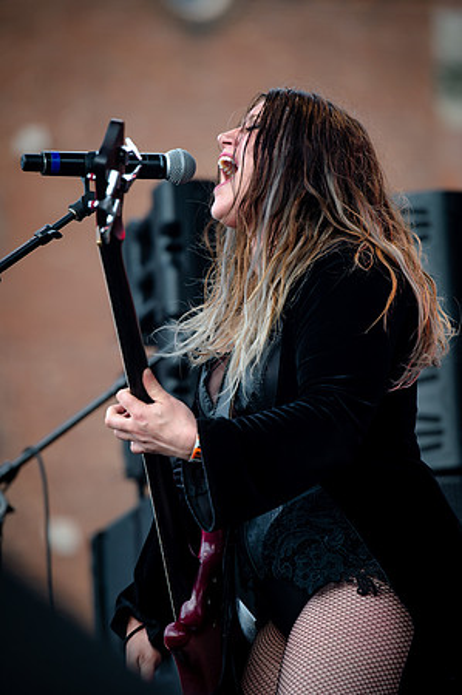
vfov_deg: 10.8
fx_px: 3666
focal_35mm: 190
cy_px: 348
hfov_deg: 7.2
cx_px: 231
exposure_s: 1/640
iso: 200
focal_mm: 190
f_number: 4
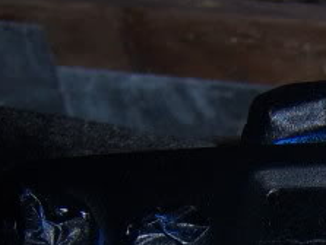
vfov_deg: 8.6
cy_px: 451
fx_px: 1556
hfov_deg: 11.7
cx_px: 389
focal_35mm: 165
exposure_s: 1/60
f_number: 2.8
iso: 80
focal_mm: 7.5
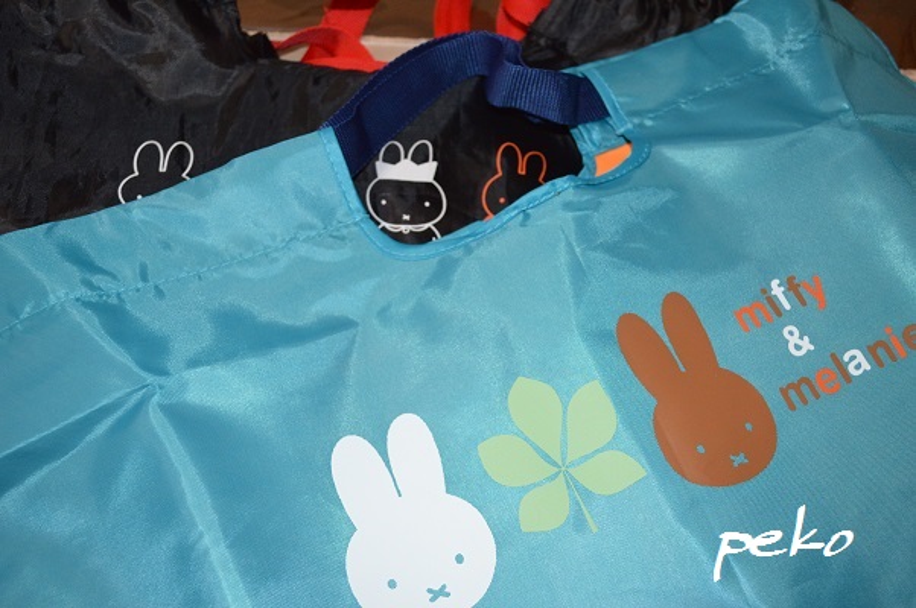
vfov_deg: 36.8
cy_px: 304
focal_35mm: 36
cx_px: 458
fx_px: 915
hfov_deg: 53.2
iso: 1250
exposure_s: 1/60
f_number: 4
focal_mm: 24
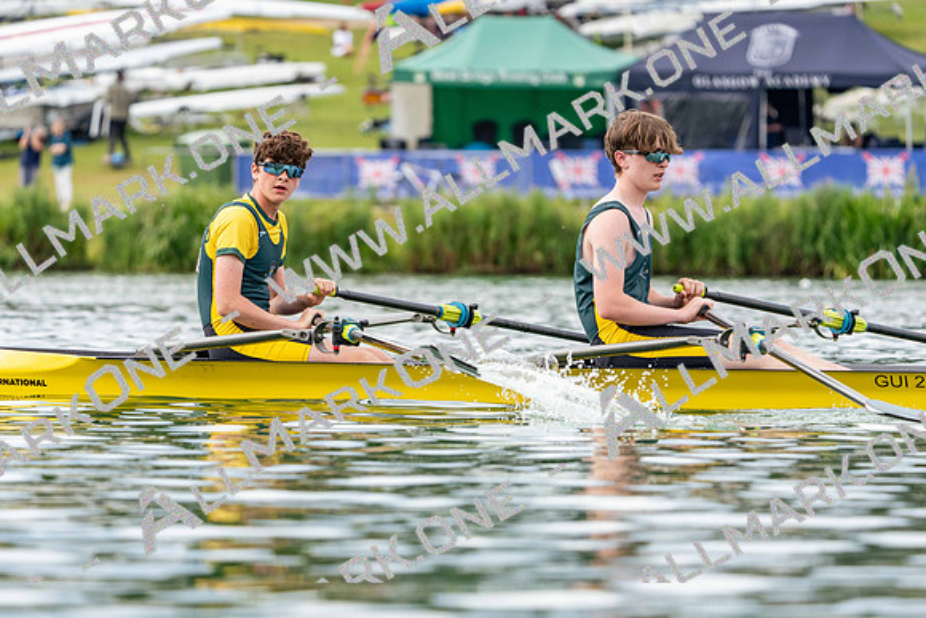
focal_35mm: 284
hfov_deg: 7.3
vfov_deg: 4.8
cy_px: 309
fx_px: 7306
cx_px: 463
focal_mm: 284
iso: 800
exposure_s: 1/1600
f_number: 6.3
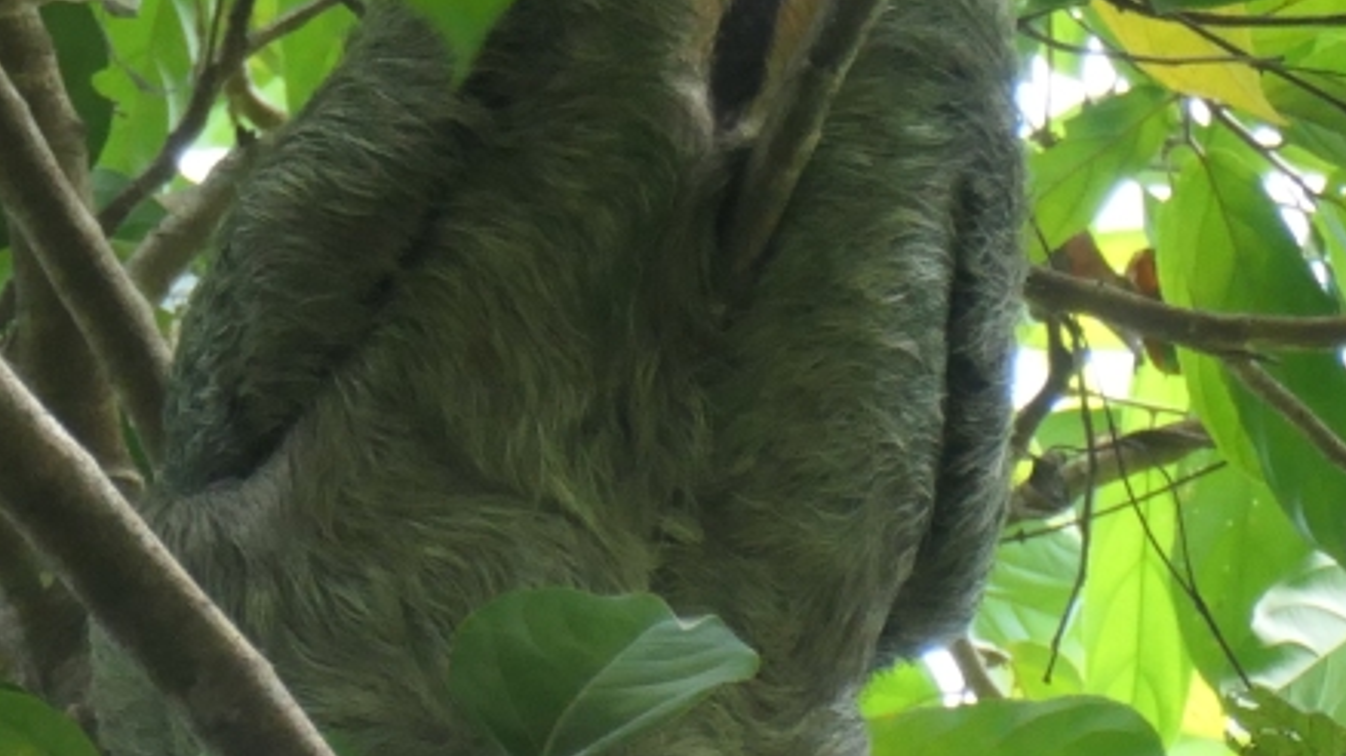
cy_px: 419
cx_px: 587
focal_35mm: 1377
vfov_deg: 0.9
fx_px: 49128
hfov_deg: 1.6
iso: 800
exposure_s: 1/125
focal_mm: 132
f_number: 6.4
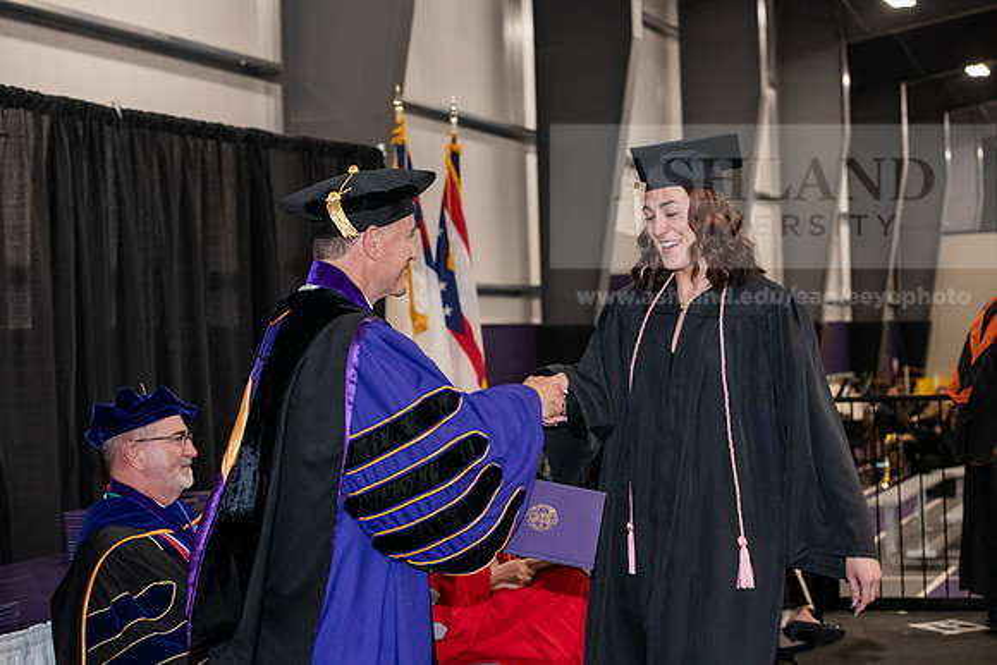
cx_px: 498
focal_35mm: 70
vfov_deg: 19.5
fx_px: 1939
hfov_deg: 28.8
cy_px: 332
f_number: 5
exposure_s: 1/200
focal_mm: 70
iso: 2500
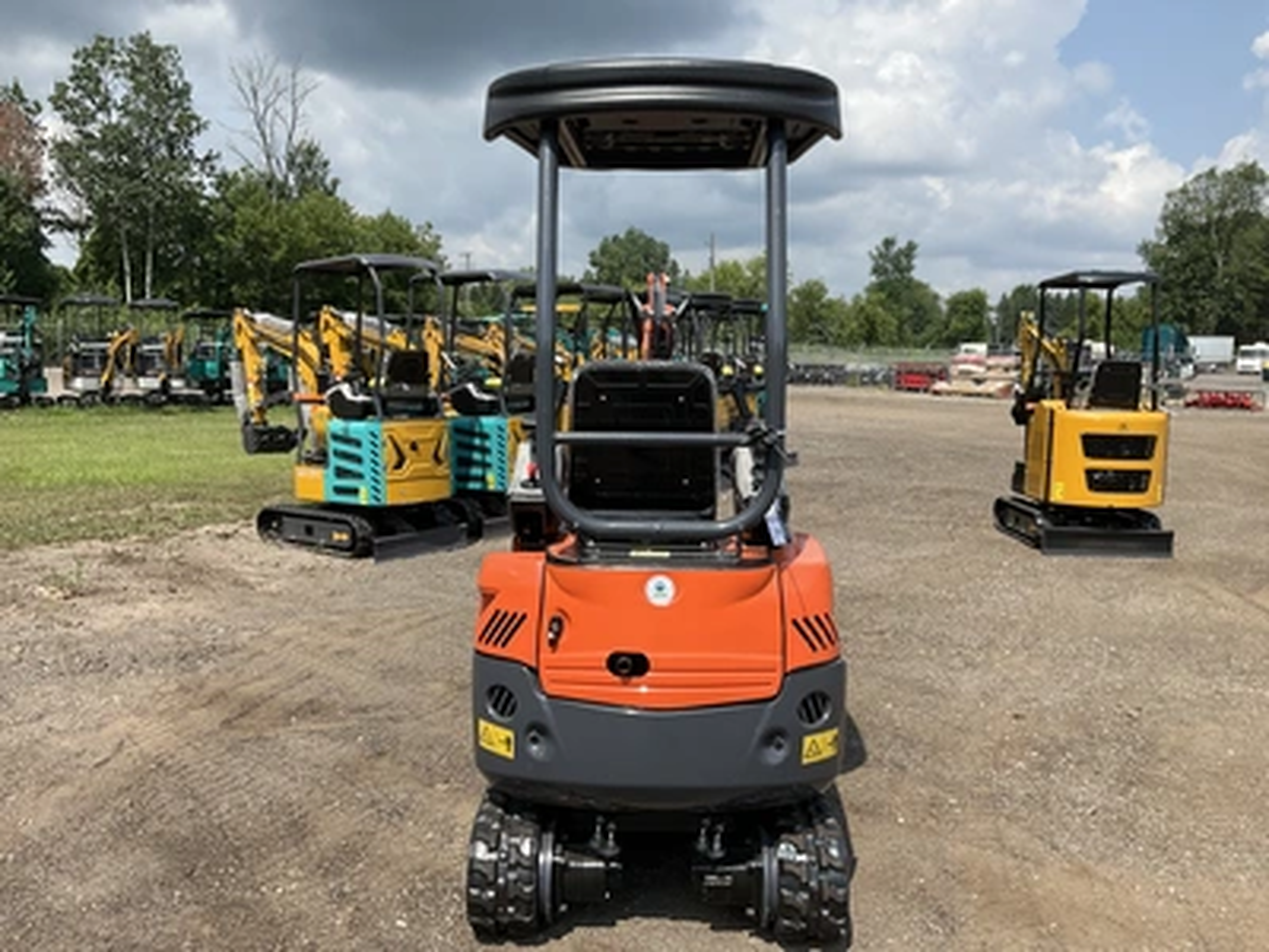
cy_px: 476
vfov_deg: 48.2
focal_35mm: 29
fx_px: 1063
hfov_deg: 61.7
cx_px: 634
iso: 25
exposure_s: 1/1675
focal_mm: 3
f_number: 1.8
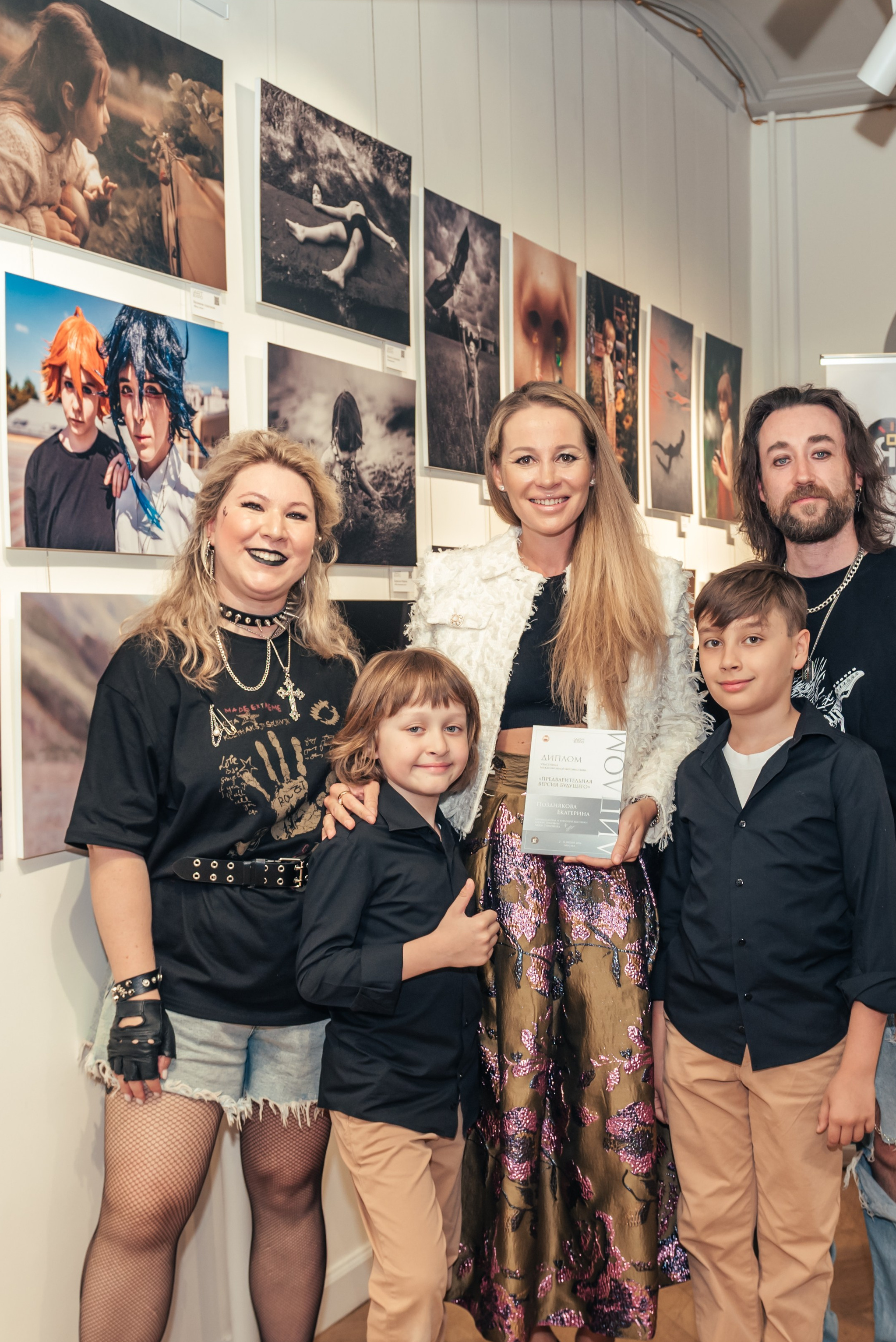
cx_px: 595
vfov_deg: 43.3
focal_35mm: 45
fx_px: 1678
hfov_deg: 29.7
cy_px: 822
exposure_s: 1/160
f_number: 4
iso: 500
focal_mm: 24
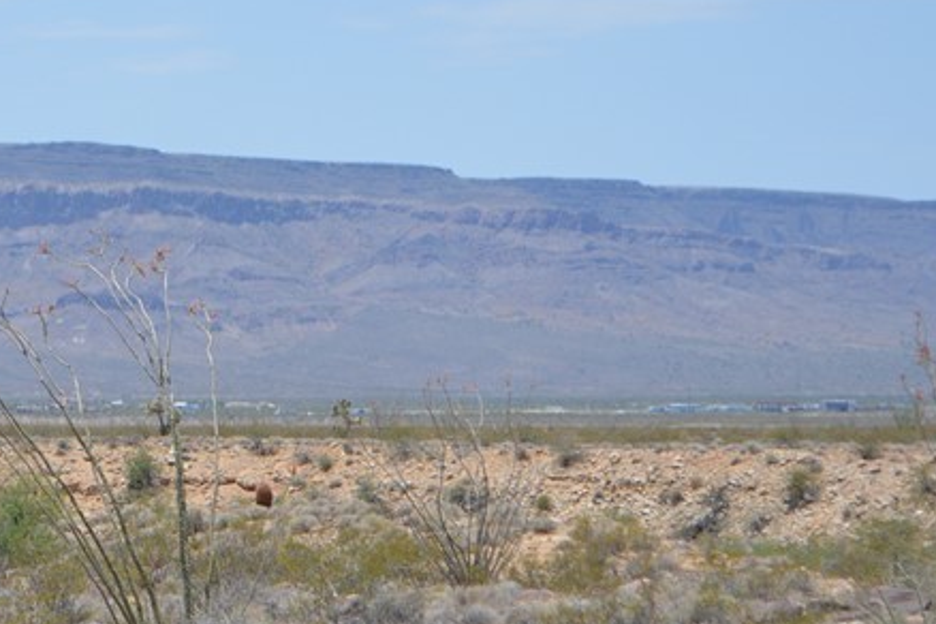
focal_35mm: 204
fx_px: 5310
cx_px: 98
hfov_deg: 10.0
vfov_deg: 6.7
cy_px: 524
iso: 400
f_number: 6.3
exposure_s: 1/1600
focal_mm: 55
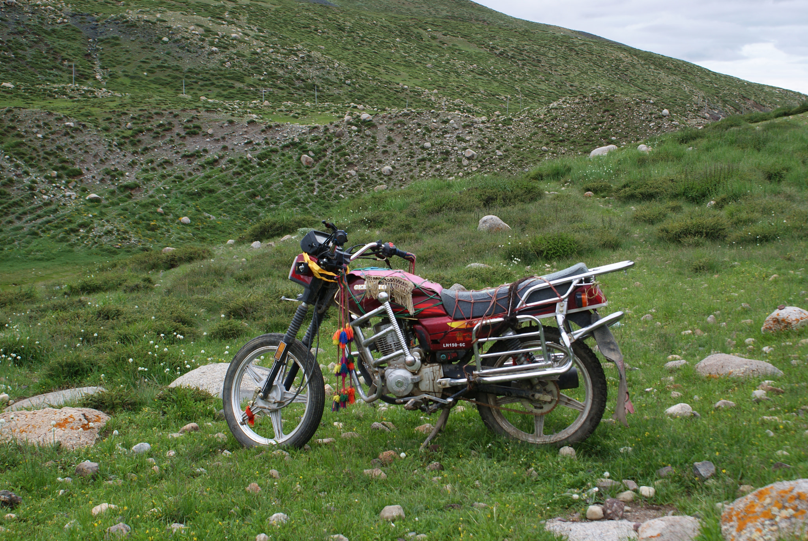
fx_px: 1180
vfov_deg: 25.8
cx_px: 404
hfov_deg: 37.8
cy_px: 270
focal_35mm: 52
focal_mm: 35
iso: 100
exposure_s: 1/125
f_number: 8
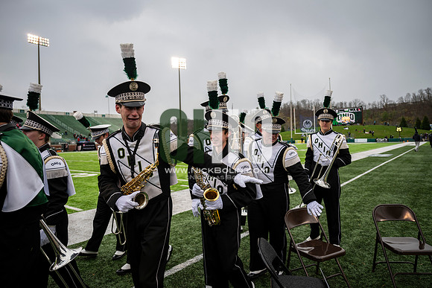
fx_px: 288
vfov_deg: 53.2
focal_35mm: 24
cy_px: 144
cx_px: 216
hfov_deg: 73.7
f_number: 2.8
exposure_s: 1/500
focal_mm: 24
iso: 100
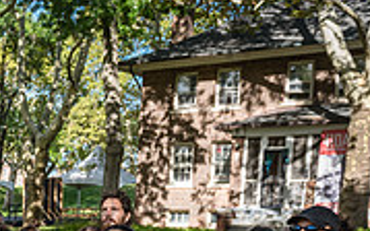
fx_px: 817
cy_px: 321
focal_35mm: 81
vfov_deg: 15.2
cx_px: -163
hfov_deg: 21.8
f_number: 4.5
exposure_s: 1/640
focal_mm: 24
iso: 250
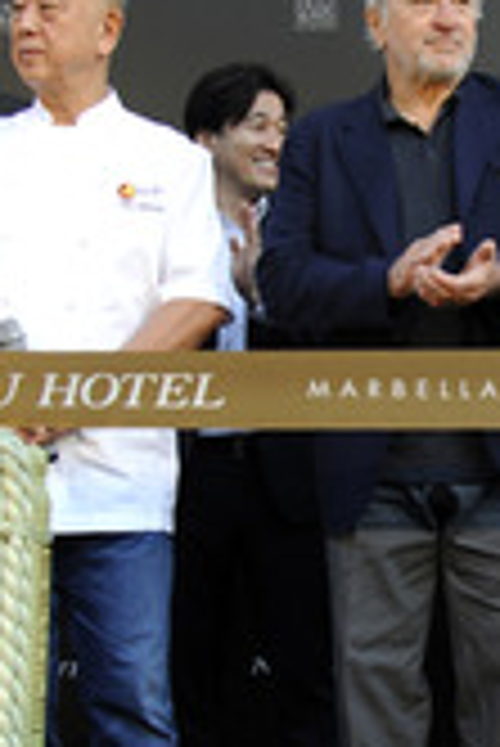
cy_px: 369
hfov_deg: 14.8
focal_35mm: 92
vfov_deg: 22.1
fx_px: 1913
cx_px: 428
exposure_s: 1/200
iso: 1000
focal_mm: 34
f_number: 4.5
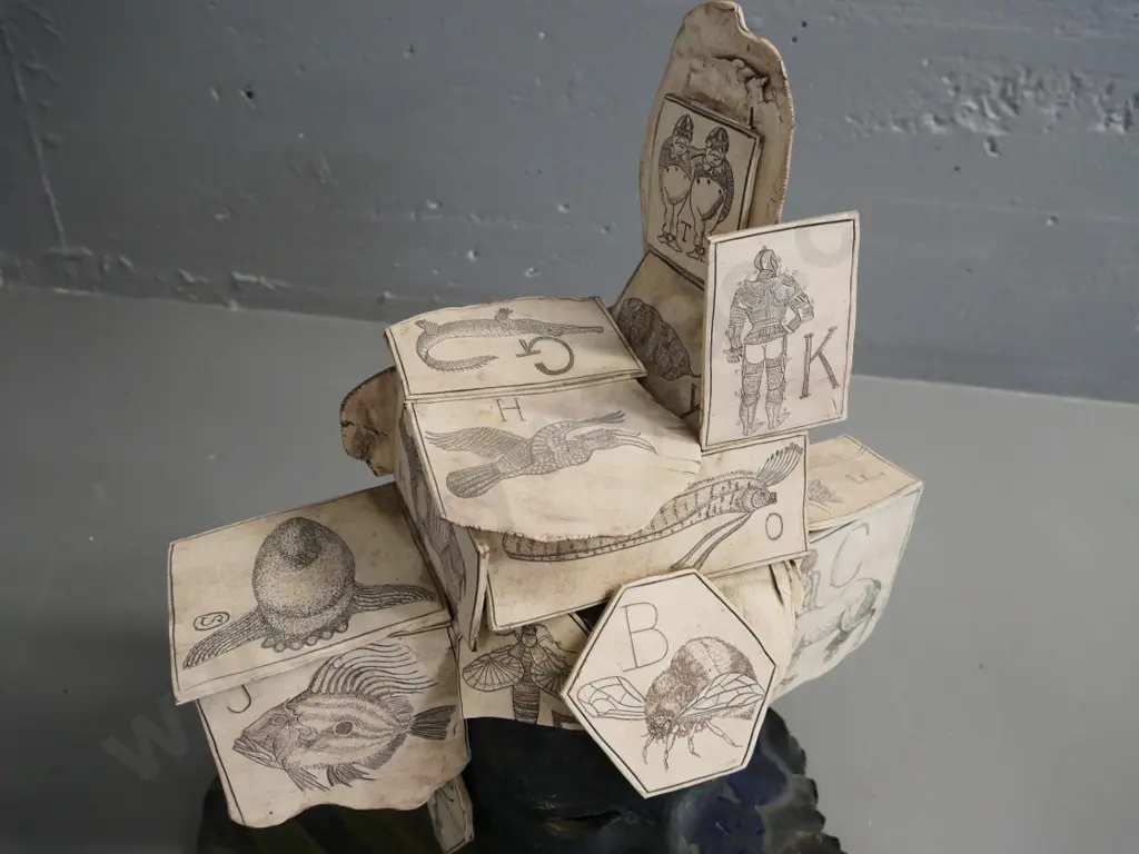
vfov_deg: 46.8
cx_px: 570
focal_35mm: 30
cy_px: 427
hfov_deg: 60.0
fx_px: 987
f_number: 5.6
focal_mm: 15
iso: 1600
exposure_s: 1/50
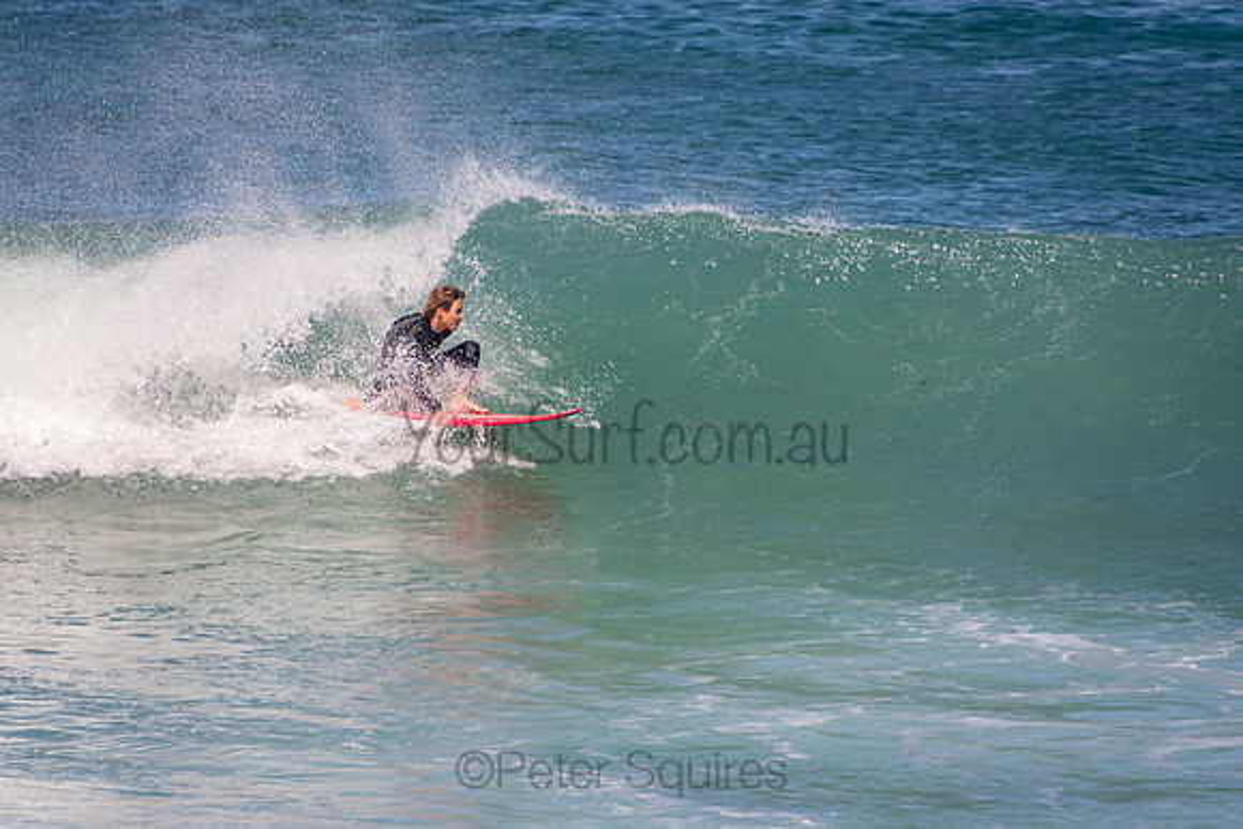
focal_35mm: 600
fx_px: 20721
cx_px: 622
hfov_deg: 3.4
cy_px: 414
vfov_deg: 2.3
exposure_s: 1/1250
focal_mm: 400
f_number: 5.6
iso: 220
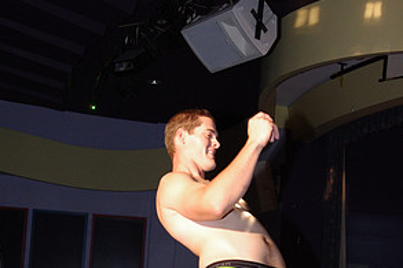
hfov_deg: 29.3
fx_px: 772
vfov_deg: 19.3
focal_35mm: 69
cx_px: 200
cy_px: 256
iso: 1250
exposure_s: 1/160
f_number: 2.8
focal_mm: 30
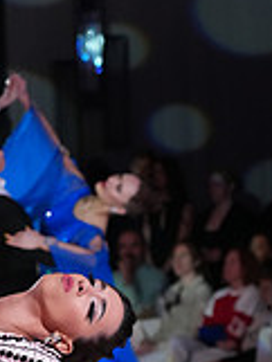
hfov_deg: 6.2
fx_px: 2501
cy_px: 481
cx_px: -33
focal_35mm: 239
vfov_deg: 8.2
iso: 4000
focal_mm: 69
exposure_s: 1/500
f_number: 4
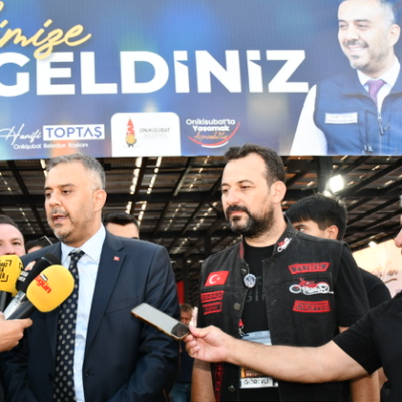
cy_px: 200
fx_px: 815
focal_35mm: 62
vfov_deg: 27.7
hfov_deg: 27.6
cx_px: 148
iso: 200
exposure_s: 1/60
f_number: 4
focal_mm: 32
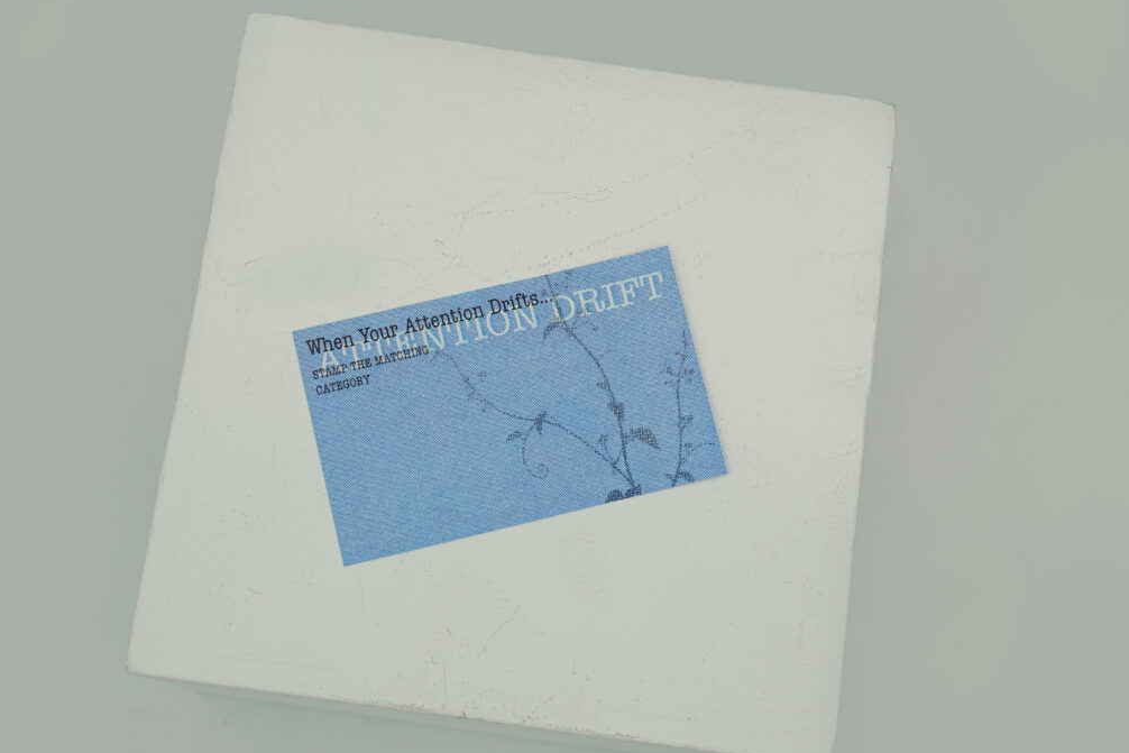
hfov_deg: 35.3
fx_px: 1772
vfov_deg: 24.0
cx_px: 559
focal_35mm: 57
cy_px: 378
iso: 100
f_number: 5.6
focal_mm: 37
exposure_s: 1/320
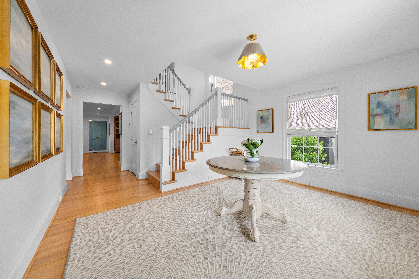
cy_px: 140
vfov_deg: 85.4
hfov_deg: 108.3
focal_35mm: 13
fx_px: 151
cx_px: 210
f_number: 5.6
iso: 1250
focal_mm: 13
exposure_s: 1/80
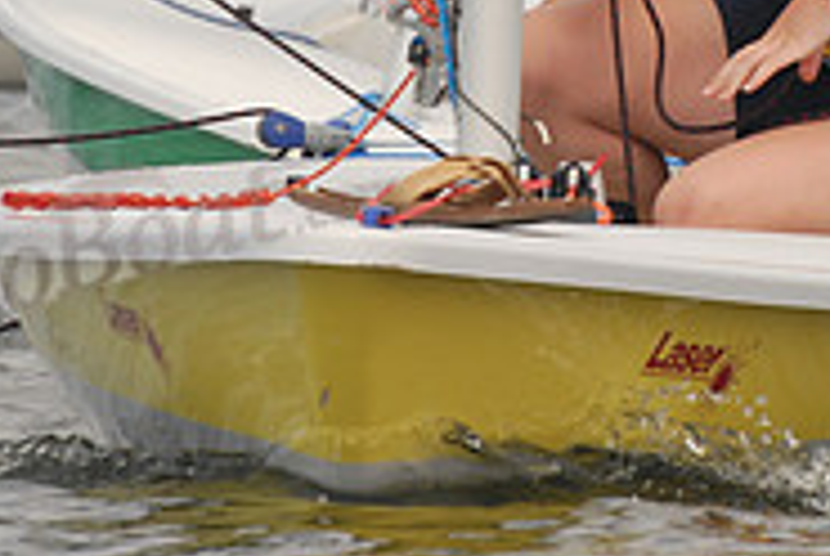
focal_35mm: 1036
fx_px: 23923
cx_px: 637
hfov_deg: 2.0
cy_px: -40
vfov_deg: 1.3
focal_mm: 220
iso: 250
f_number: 7.1
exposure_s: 1/500
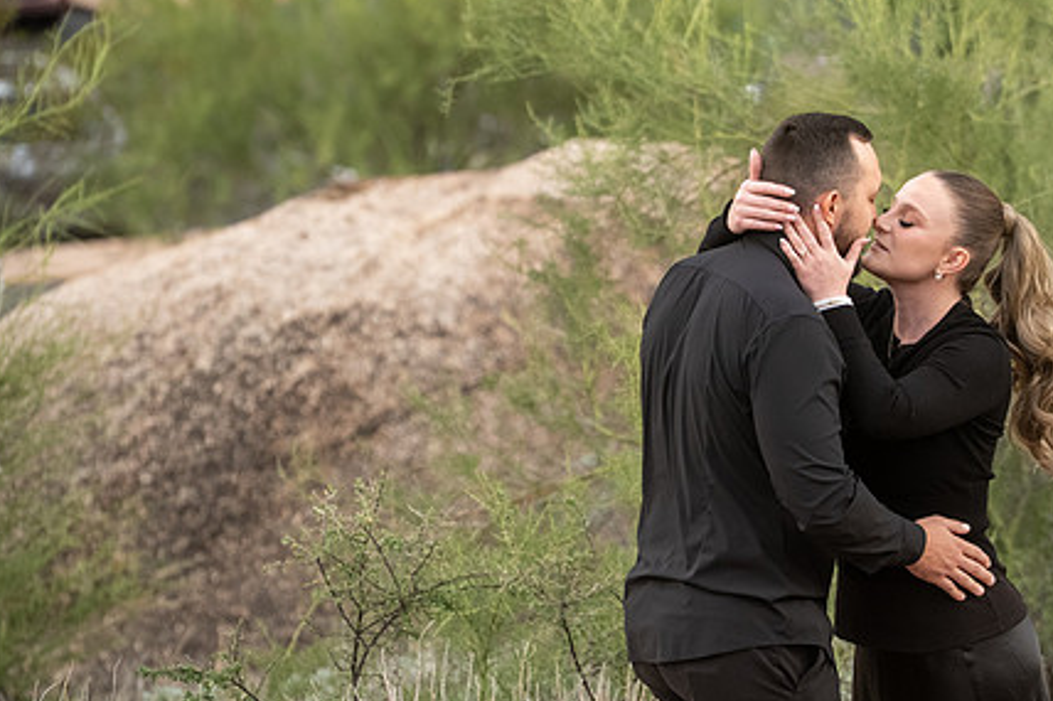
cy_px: 380
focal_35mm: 271
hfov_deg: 7.6
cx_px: 679
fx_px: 7923
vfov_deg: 5.1
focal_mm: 200
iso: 2000
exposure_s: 1/640
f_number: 5.6
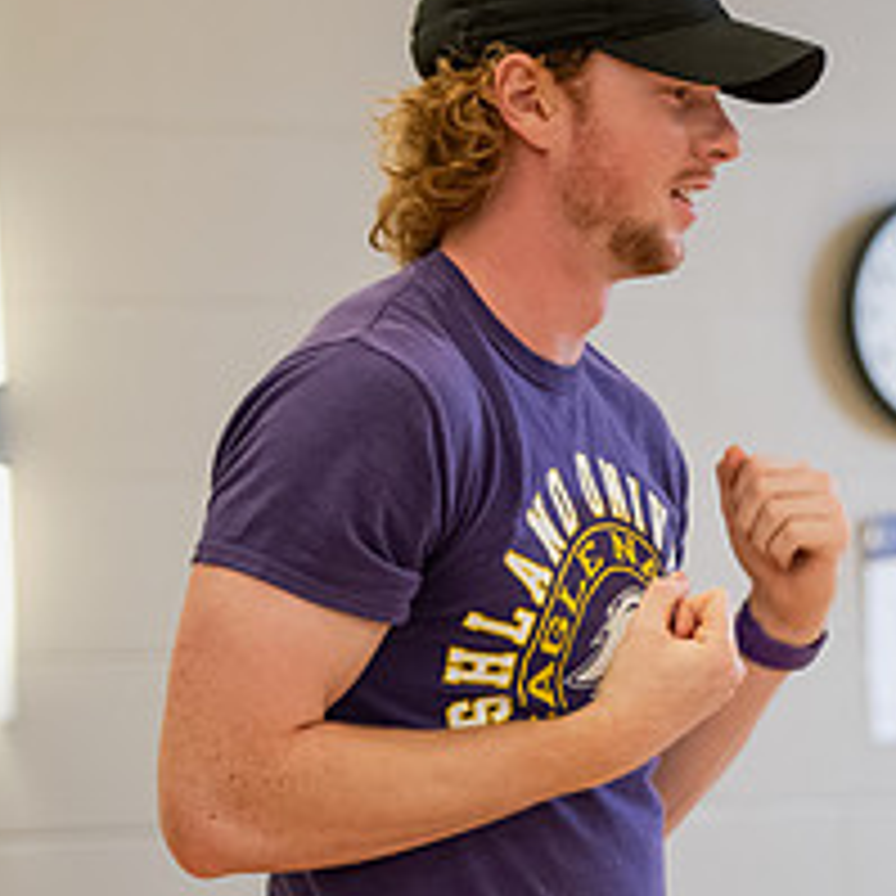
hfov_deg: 6.8
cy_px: 691
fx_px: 7409
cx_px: 1234
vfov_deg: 6.9
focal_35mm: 253
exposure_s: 1/200
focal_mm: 102
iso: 1250
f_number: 3.2
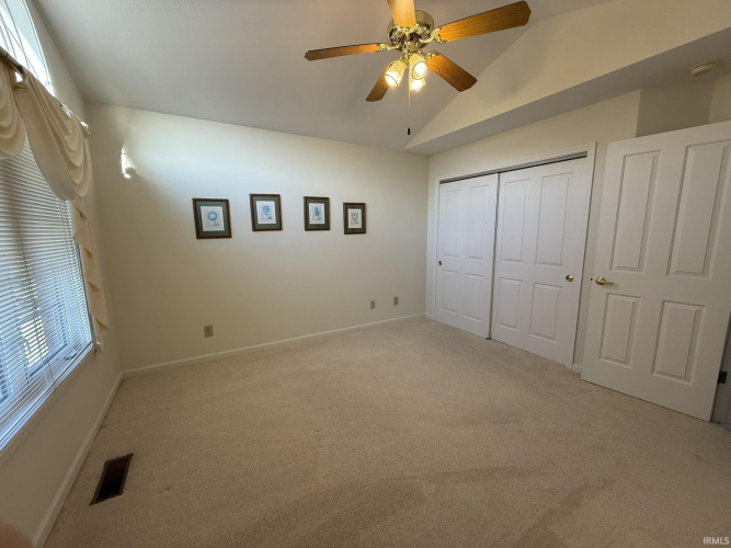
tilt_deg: -8.4
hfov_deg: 102.1
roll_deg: +0.3
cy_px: 274
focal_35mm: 14
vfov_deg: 85.7
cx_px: 366
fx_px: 296
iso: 160
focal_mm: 2.22
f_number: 2.2
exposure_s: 1/120
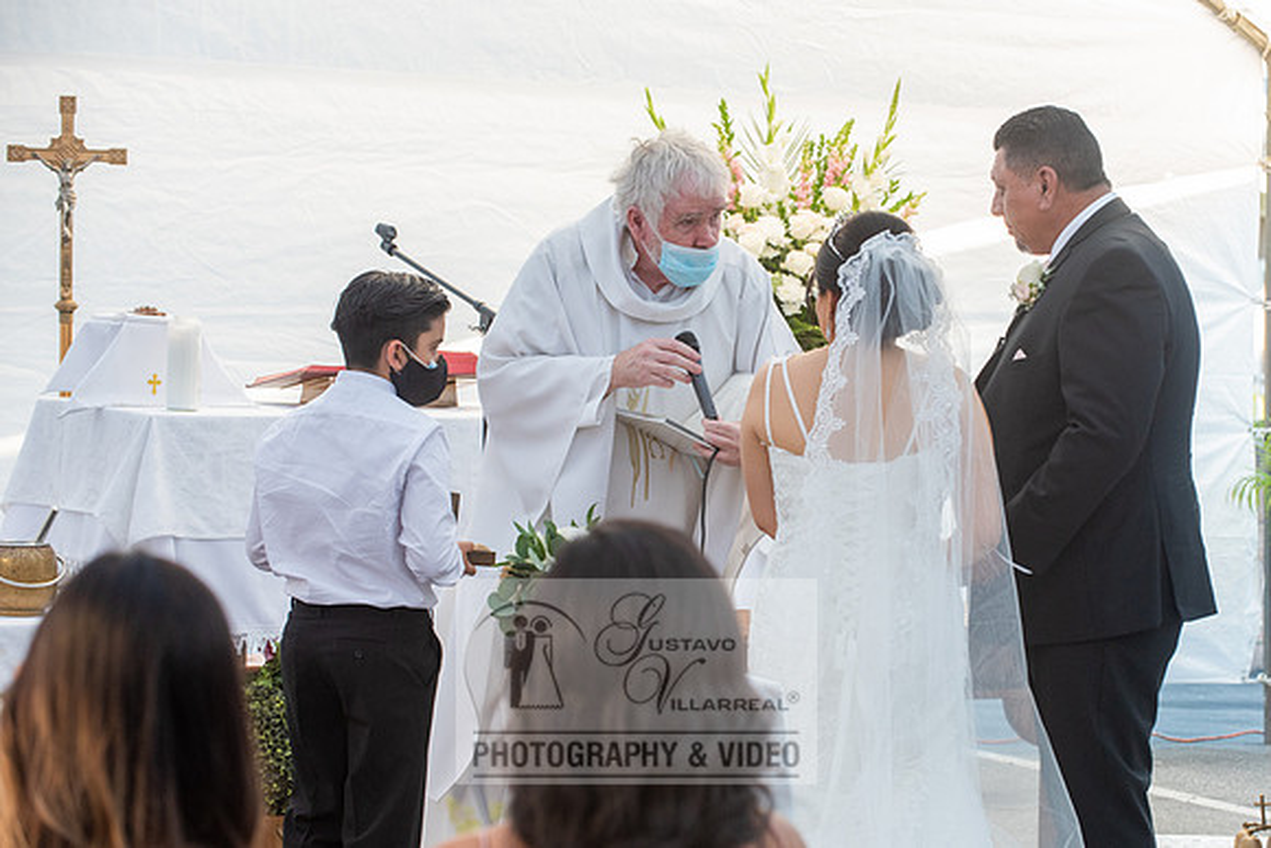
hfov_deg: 15.0
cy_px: 486
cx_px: 739
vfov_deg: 10.1
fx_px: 4814
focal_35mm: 136
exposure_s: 1/125
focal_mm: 116
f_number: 6.3
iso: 800
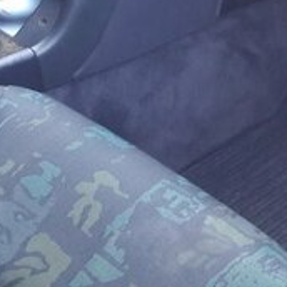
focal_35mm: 95
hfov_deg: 18.0
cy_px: -38
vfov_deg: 17.6
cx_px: 32
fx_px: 891
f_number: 1.9
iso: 200
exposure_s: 1/33
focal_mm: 3.7
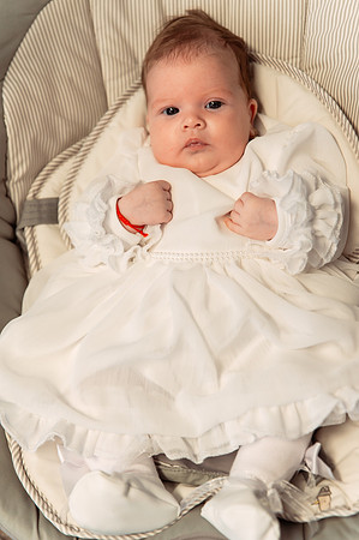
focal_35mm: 70
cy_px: 270
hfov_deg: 19.4
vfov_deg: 28.9
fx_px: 1049
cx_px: 180
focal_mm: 70
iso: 800
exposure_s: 1/125
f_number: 3.2
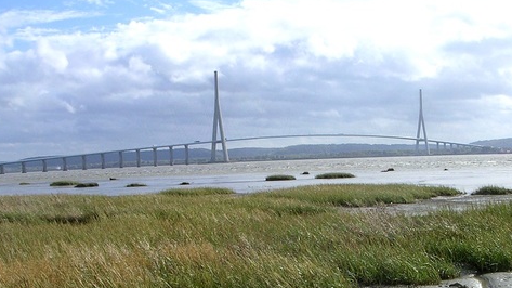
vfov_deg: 21.1
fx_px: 760
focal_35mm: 56
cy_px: 248
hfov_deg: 36.9
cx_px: 332
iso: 50
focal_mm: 5.8
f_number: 5.6
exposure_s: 1/343
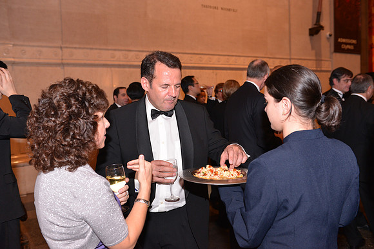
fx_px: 353
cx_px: 187
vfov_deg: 38.9
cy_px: 124
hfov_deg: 55.8
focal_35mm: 34
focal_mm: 34
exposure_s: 1/60
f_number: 3.5
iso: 1250
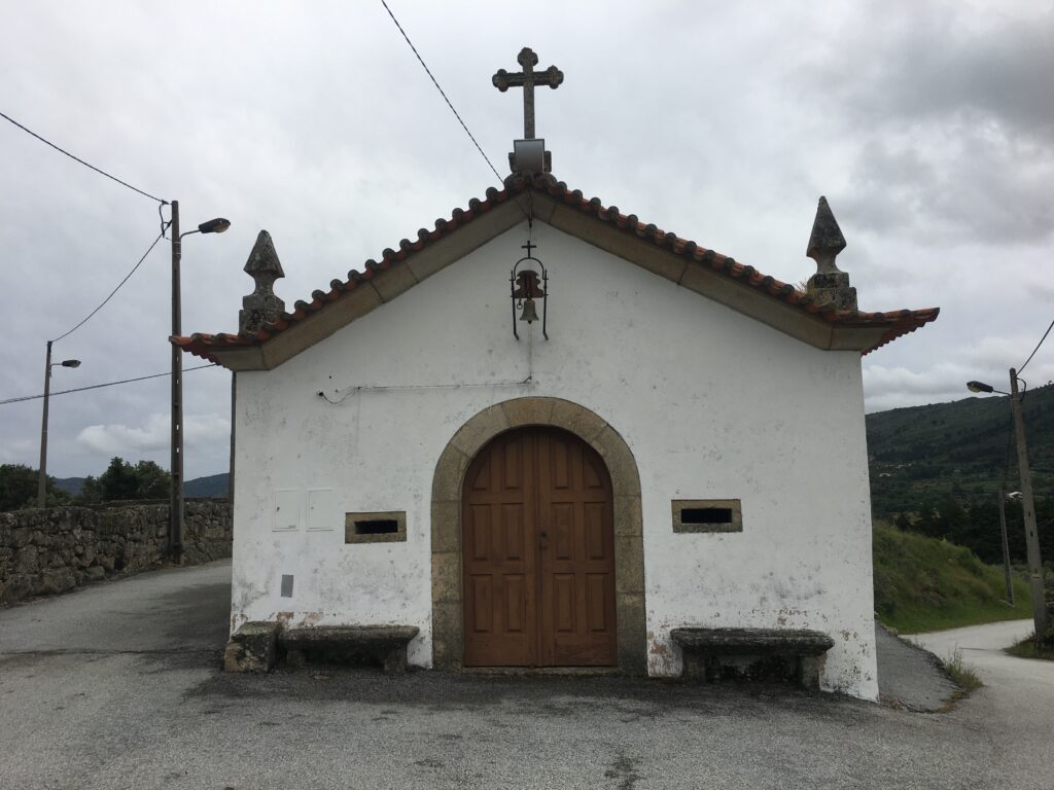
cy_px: 395
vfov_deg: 48.2
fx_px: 883
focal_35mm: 29
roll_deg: +0.9
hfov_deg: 61.7
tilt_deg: +8.2
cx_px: 527
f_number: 2.2
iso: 25
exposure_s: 1/2137
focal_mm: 4.15
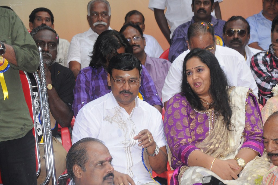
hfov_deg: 13.1
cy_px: 92
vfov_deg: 8.7
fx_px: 1215
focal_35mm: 158
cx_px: 139
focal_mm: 105
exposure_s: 1/125
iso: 1250
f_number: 11
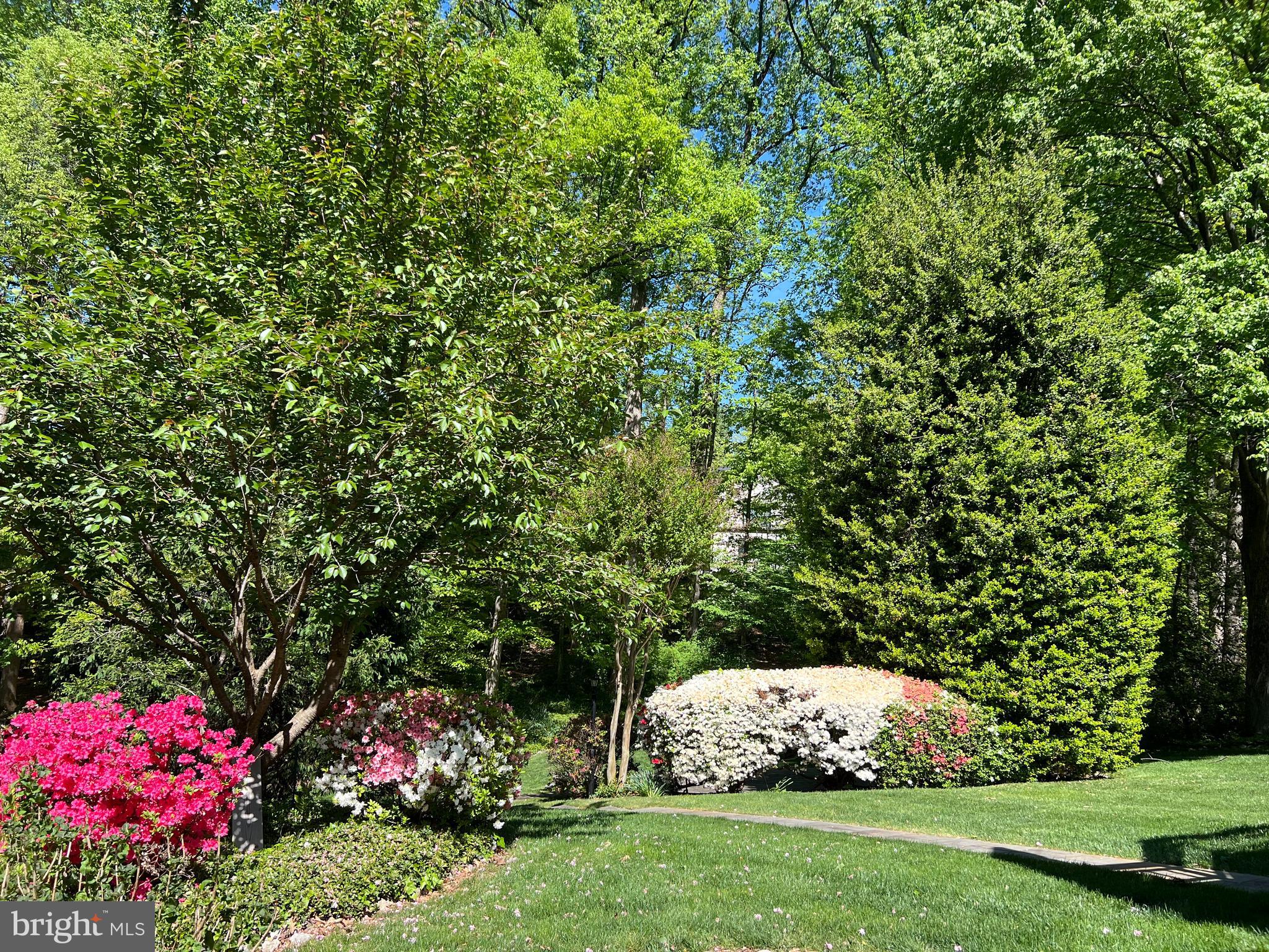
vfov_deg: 53.1
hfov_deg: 67.3
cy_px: 476
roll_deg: -2.1
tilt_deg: +7.8
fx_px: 953
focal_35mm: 26
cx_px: 634
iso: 50
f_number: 1.5
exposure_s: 1/1361
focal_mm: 5.7
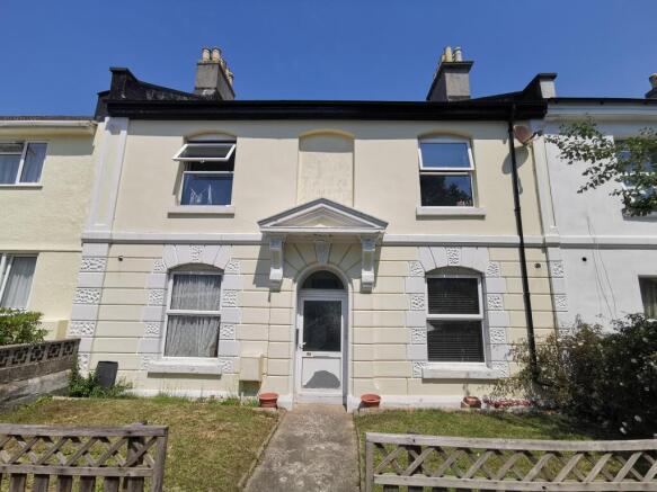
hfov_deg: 91.0
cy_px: 246
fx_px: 323
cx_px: 328
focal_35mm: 17
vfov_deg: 74.7
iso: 50
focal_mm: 2.26
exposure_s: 1/2024
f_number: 2.2
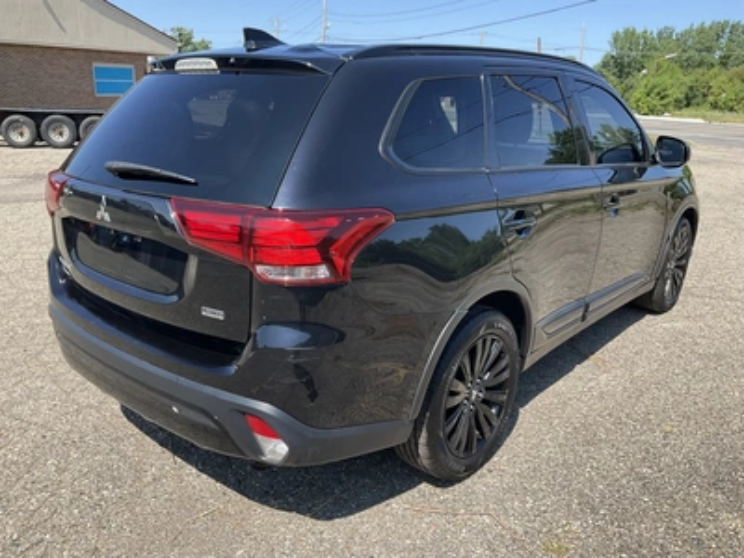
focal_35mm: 29
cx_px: 372
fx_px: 623
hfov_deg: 61.7
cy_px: 279
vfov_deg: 48.2
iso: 25
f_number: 1.8
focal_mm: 3
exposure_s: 1/842
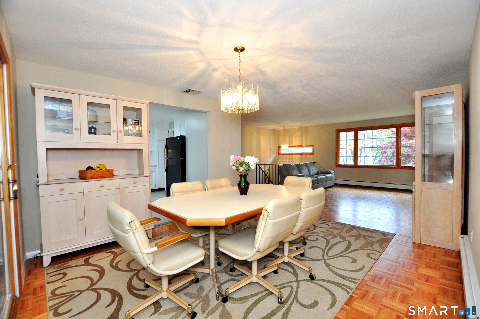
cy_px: 160
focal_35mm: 15
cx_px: 240
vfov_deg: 77.2
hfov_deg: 100.5
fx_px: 200
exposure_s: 1/50
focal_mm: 10
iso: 640
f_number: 4.5
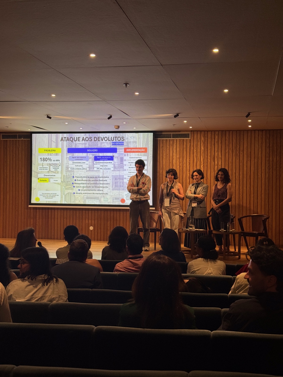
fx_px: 523
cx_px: 142
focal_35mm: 48
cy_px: 188
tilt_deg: -0.2
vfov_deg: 39.7
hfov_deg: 30.3
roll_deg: -0.4
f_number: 1.78
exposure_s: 1/120
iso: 80
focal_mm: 6.76
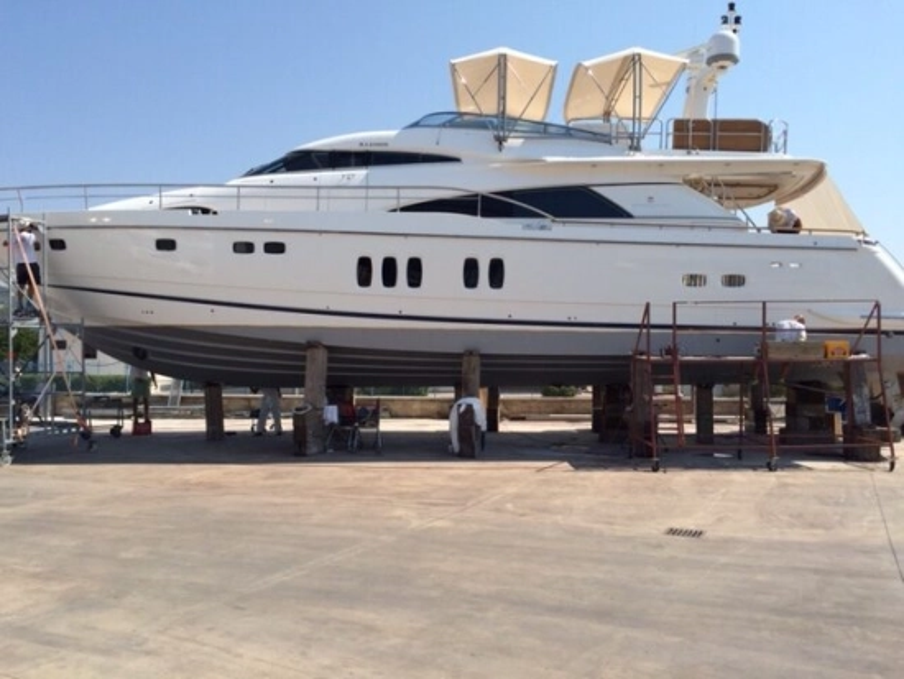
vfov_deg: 48.3
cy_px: 340
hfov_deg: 61.6
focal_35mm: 29
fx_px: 758
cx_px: 452
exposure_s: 1/2740
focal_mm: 4.15
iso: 32
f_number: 2.2
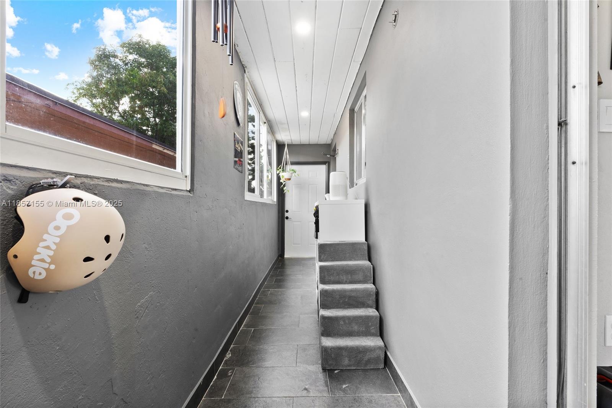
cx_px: 306
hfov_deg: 96.7
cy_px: 204
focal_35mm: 16
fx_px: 272
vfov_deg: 73.7
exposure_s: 2
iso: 200
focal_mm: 16
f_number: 16
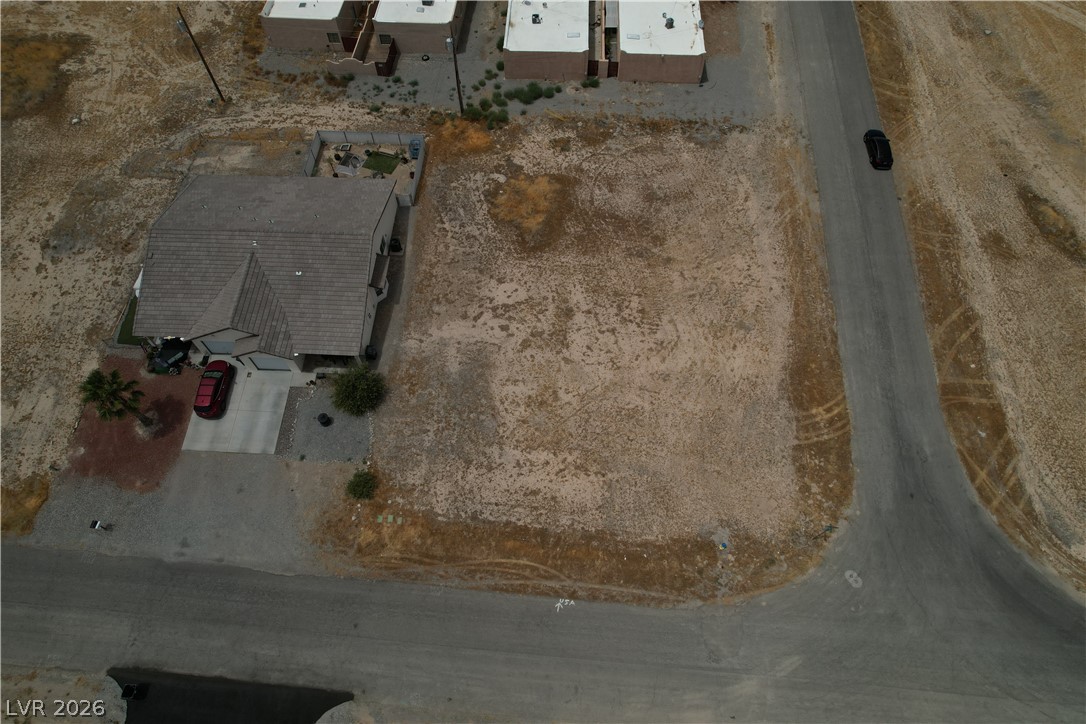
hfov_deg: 78.6
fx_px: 664
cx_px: 543
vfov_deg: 57.2
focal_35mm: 22
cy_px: 362
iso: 100
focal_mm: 8.38
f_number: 2.8
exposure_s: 1/400
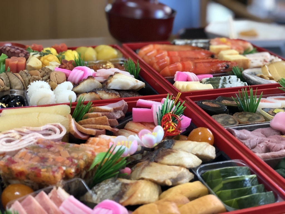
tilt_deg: -24.1
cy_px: 107
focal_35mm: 57
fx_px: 469
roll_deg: -3.7
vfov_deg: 25.7
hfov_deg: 33.8
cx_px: 142
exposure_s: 1/60
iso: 200
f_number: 2.8
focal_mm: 6.6
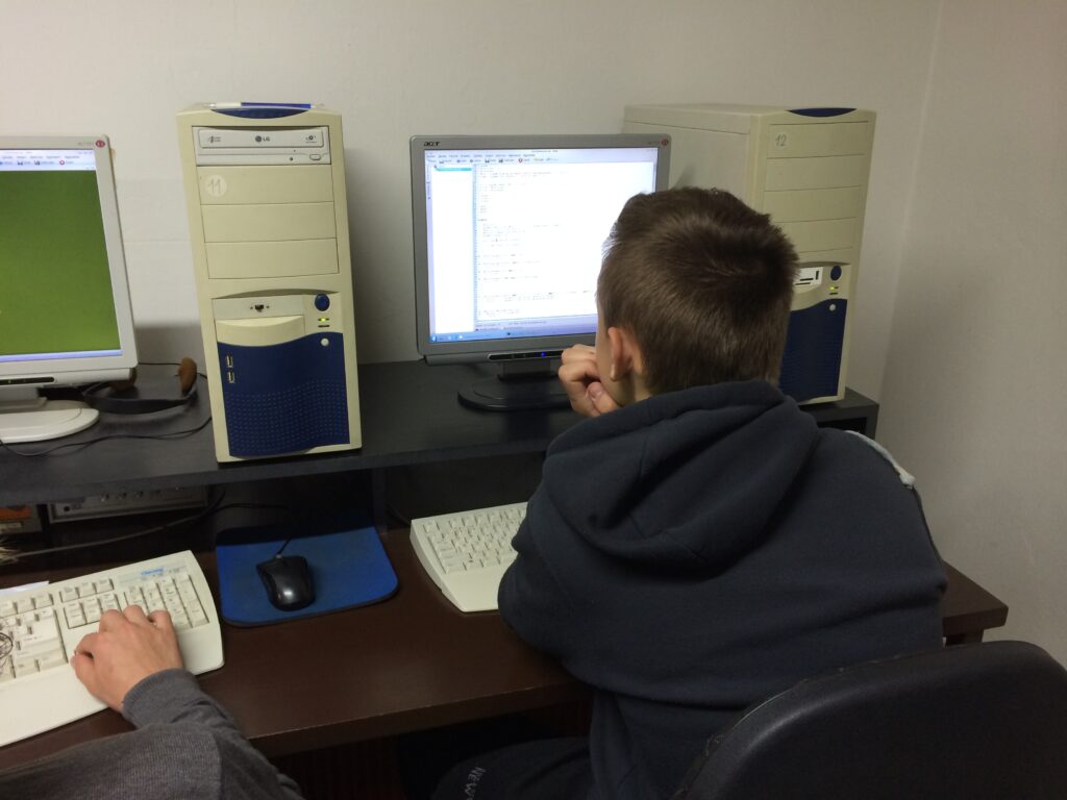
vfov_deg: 46.8
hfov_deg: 60.0
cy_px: 400
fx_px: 925
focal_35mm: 30
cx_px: 534
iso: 125
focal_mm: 4.12
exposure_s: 1/33
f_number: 2.2
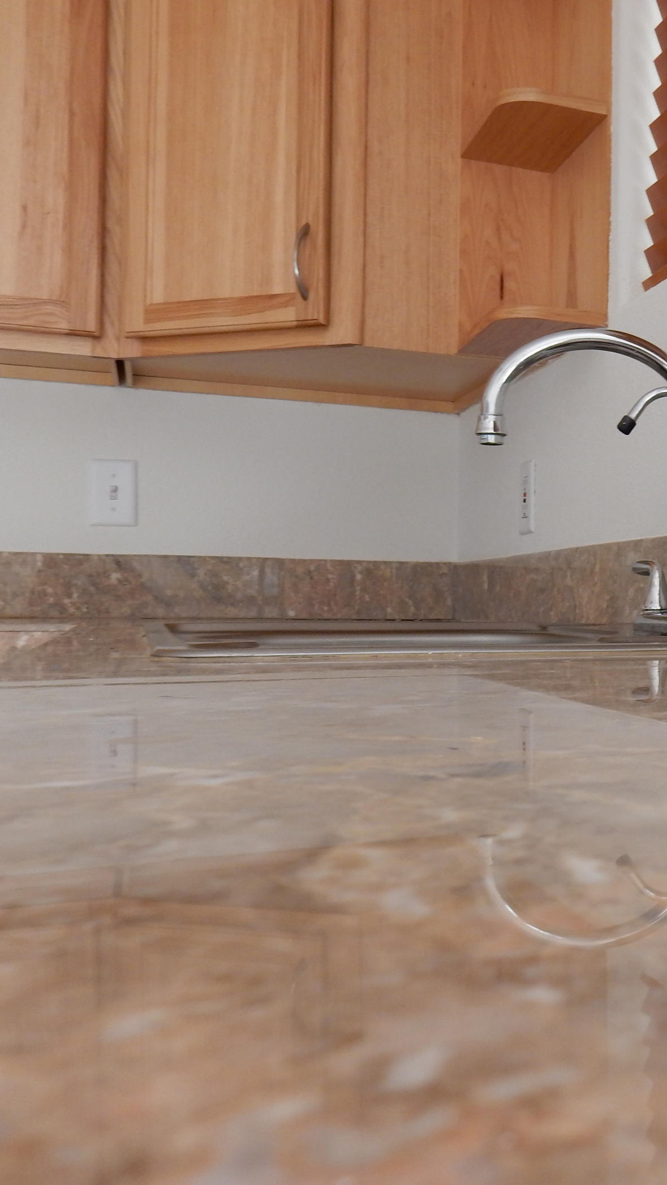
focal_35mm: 39
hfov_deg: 27.1
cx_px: 789
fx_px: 1226
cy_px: 594
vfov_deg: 51.6
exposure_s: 1/40
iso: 125
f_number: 3.7
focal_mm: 4.5
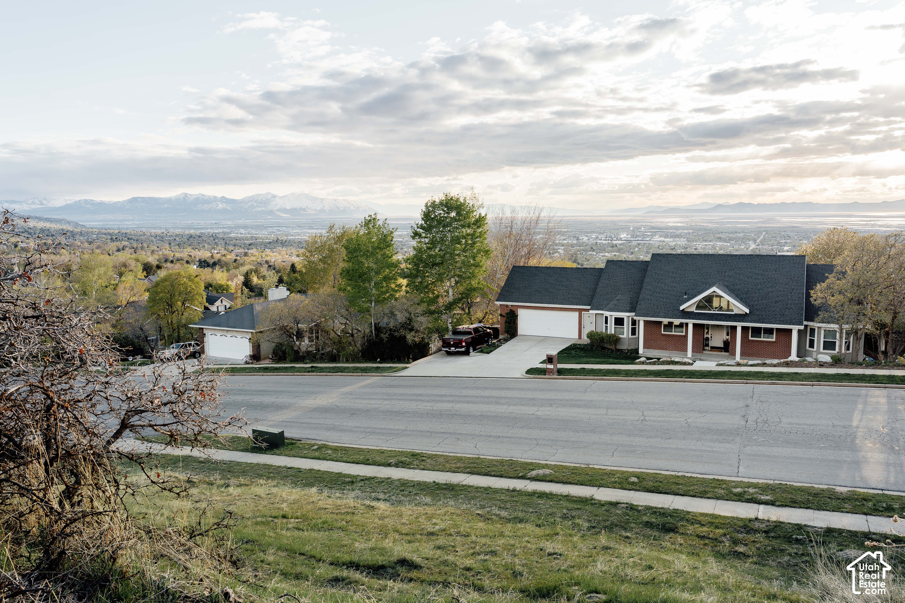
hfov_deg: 67.6
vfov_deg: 48.1
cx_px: 452
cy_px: 302
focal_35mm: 27
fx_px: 676
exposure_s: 1/160
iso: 100
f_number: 6.3
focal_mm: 26.9
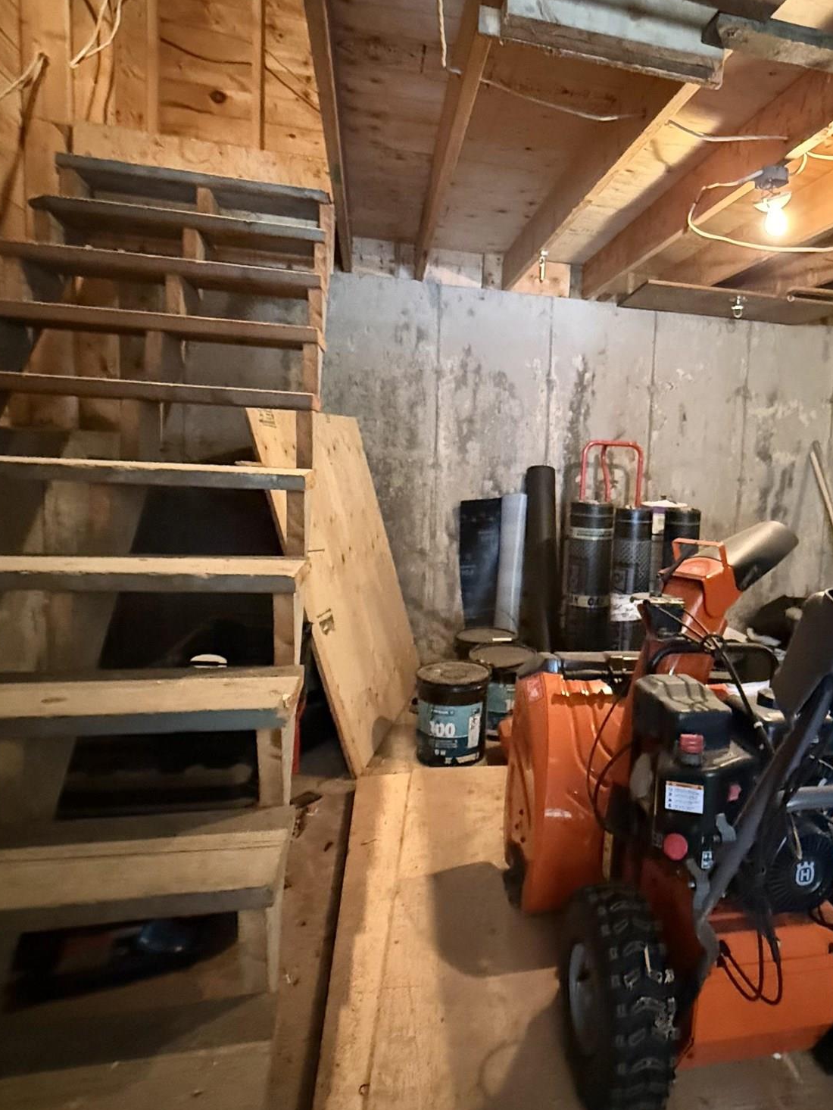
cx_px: 573
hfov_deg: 59.3
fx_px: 706
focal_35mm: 22
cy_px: 514
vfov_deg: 76.3
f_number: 2.2
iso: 1250
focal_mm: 2.22
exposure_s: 1/30
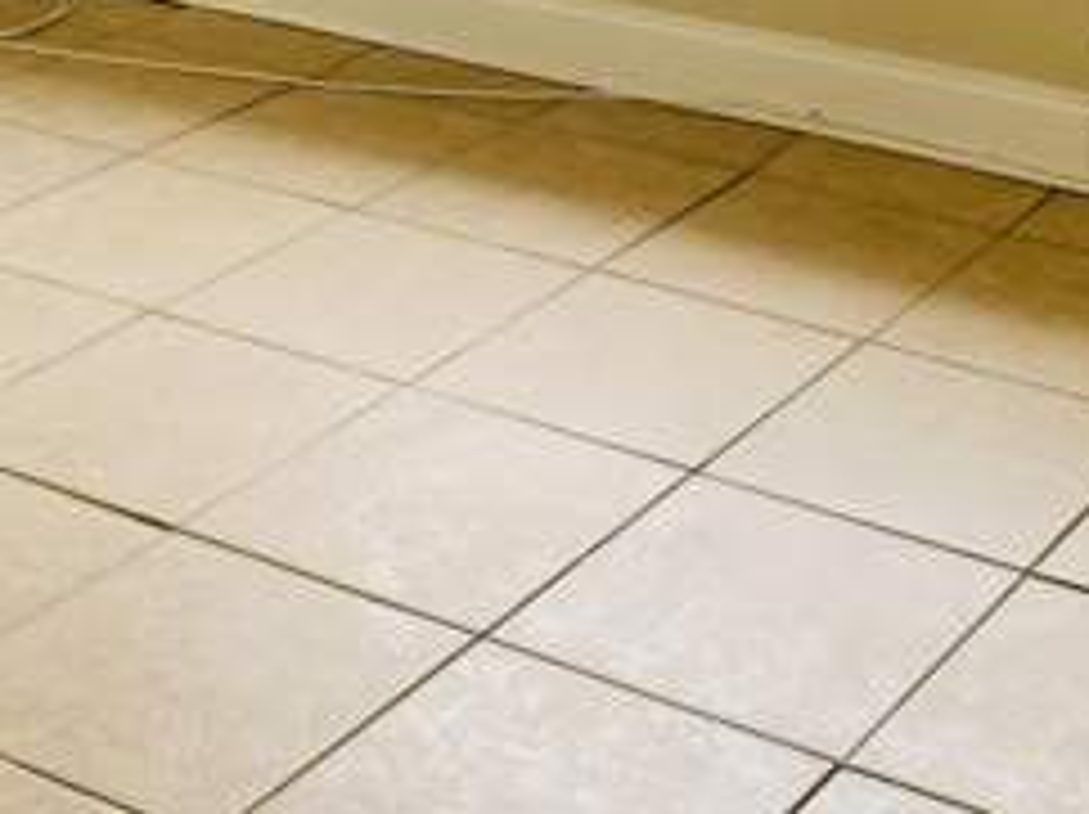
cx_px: 684
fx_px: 2703
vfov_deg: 16.1
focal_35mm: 86
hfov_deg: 22.7
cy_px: -279
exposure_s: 1/121
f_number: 1.8
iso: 50
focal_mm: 4.25
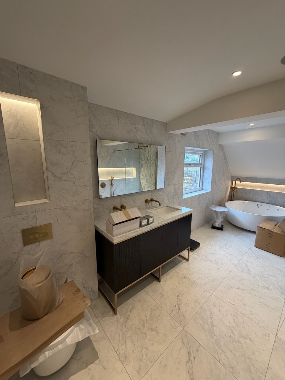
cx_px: 142
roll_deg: +0.2
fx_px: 154
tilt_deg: -10.6
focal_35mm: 14
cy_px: 190
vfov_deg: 102.1
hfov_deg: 85.7
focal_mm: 2.22
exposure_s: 1/100
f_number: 2.2
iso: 250
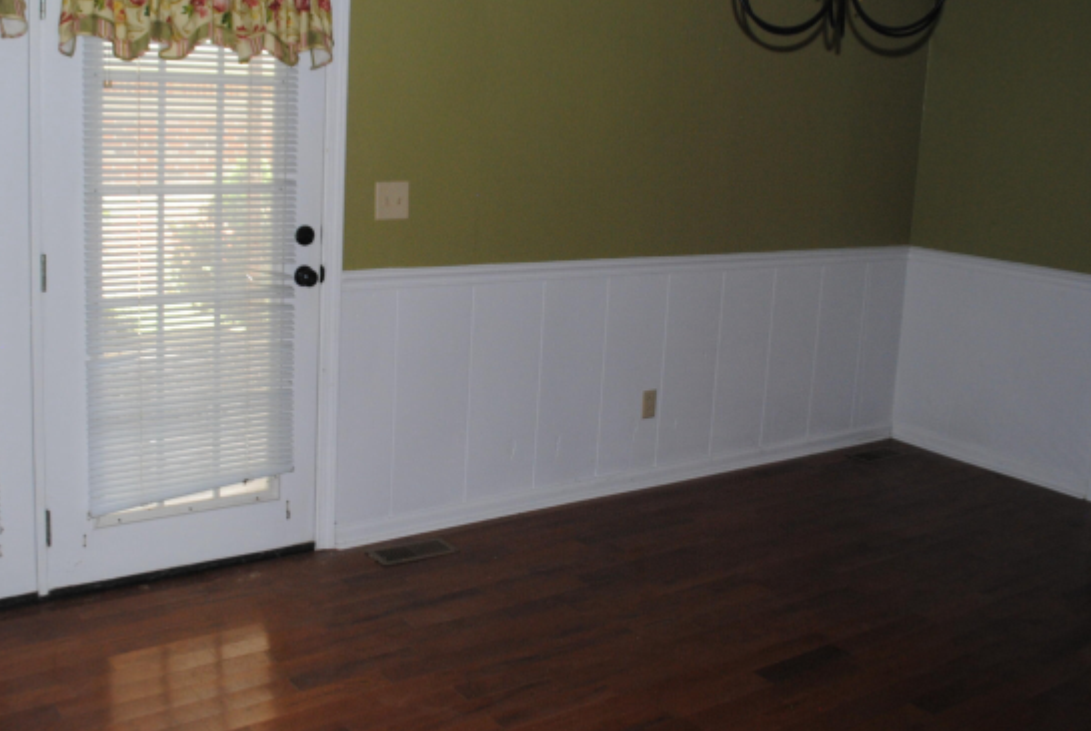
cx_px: 465
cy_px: 254
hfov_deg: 51.6
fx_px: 1123
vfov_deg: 35.8
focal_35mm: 37
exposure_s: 1/60
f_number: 4
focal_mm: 18
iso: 400
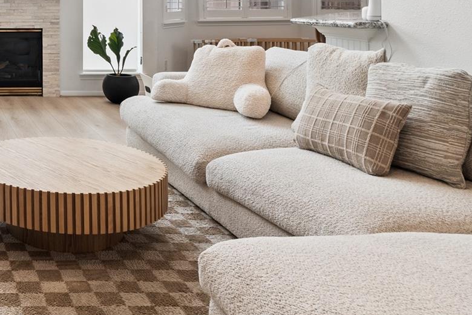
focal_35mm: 42
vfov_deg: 30.0
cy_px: 9
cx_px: -58
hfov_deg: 37.9
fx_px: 551
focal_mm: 16
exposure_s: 1/4
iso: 200
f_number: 9
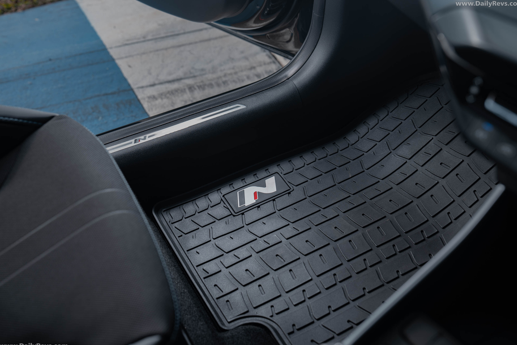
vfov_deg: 29.2
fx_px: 661
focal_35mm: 46
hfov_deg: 42.7
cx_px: 261
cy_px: 175
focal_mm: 45
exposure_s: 1/80
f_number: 4.5
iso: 100
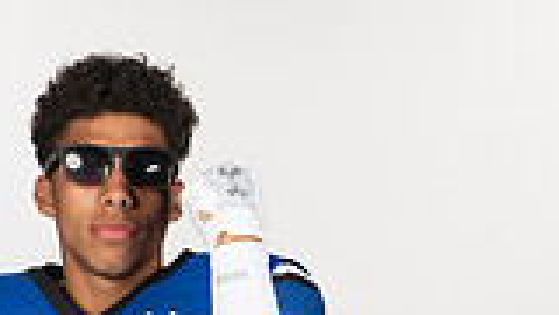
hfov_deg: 11.2
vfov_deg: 6.1
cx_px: 115
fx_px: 2831
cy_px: 756
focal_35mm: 191
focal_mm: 65
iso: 250
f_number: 7.1
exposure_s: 1/400
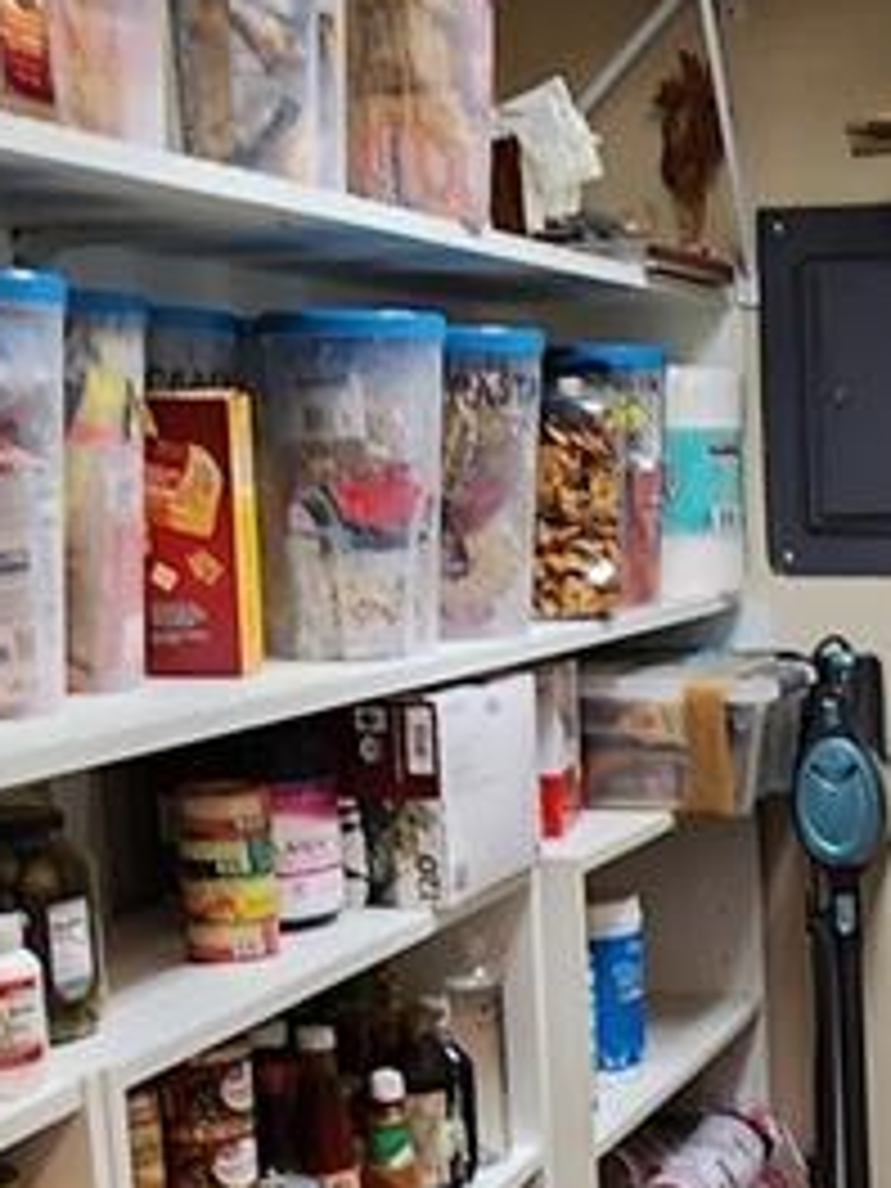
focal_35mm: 59
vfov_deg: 32.1
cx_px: 886
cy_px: 878
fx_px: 2025
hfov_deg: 23.8
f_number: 2.2
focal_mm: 2.2
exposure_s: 1/60
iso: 160
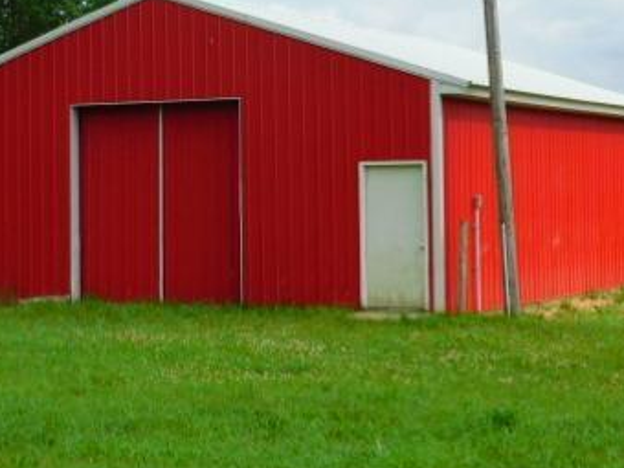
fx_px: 1731
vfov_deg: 15.3
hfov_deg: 20.3
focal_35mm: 96
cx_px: 193
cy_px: 105
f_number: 3.8
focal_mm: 9
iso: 125
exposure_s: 1/800
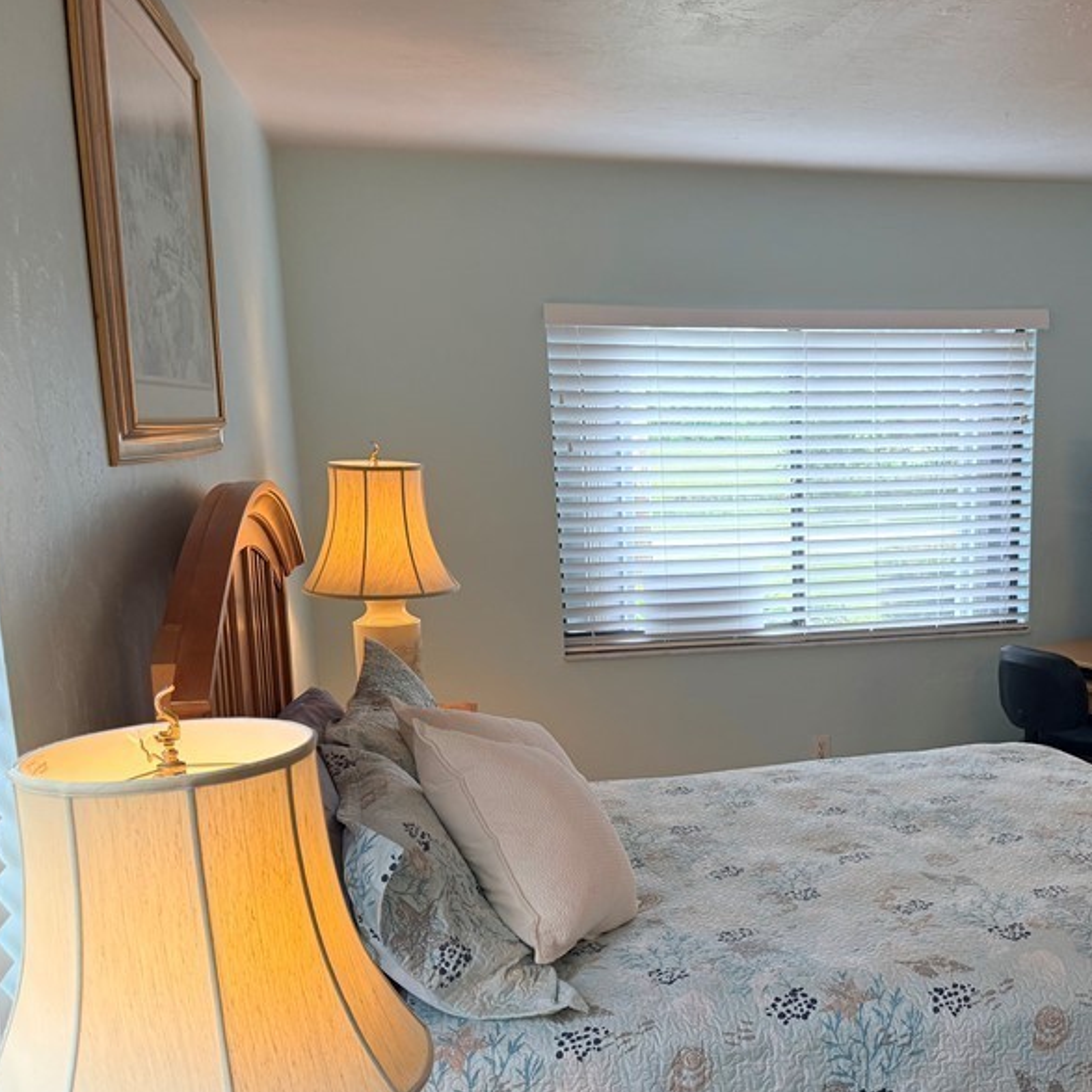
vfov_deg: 44.6
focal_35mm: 37
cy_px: 675
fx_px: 1321
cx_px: 867
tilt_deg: -11.1
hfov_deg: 43.0
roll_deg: +0.0
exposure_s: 1/120
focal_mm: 6.76
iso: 125
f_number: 1.78
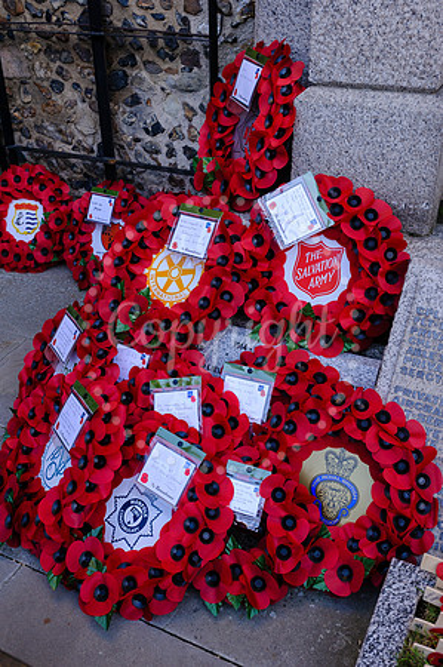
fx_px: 647
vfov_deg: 54.5
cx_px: 222
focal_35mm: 35
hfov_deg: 37.8
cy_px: 334
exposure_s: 1/180
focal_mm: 35
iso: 200
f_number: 4.8
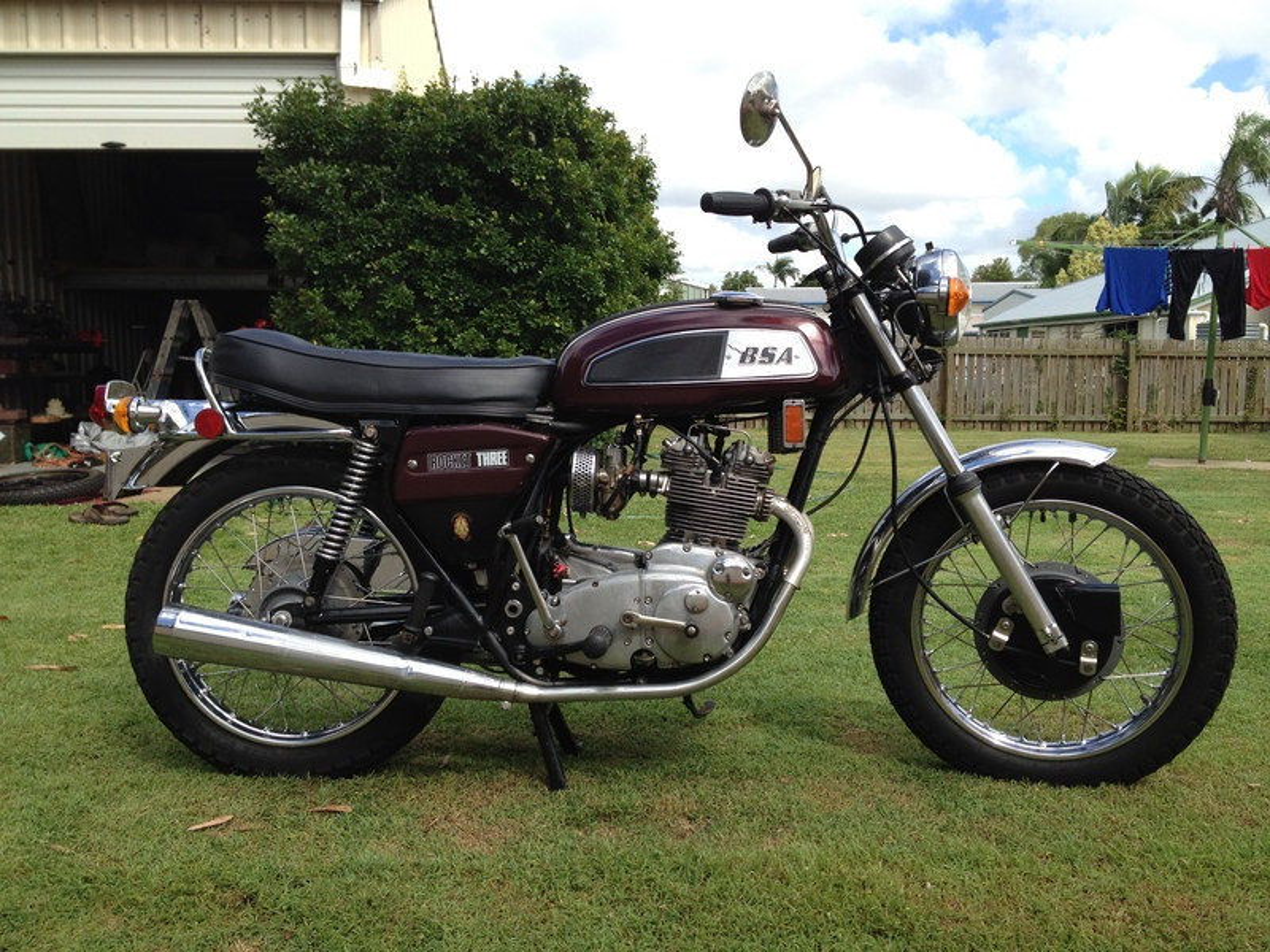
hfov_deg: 52.6
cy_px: 476
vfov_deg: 40.7
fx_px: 1284
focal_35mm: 35
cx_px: 635
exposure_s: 1/1004
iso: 64
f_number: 2.4
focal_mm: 4.28
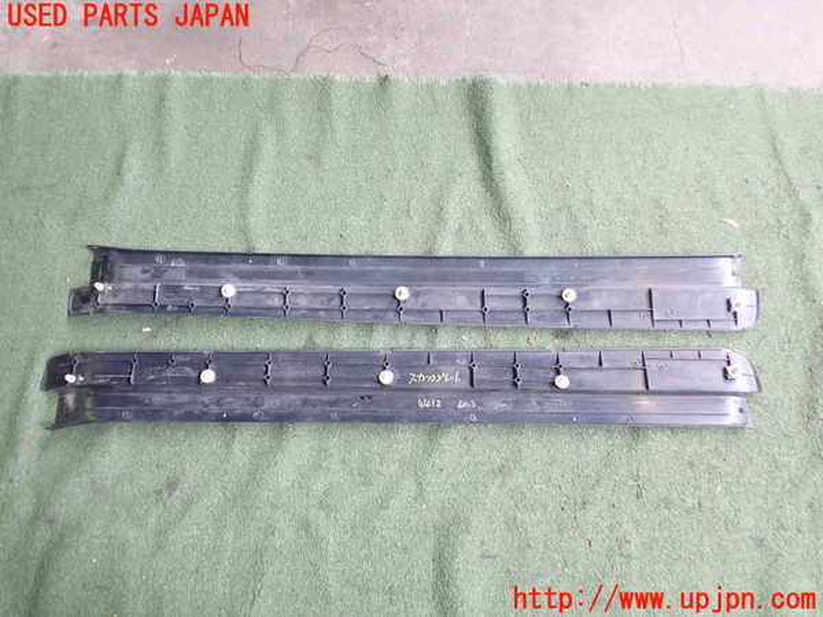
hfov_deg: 60.0
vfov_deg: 46.8
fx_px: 713
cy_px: 308
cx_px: 412
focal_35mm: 30
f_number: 2.3
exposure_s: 1/30
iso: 200
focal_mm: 5.4
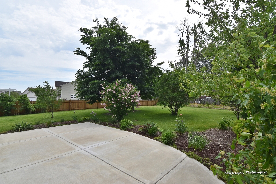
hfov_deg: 95.0
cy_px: 92
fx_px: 126
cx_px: 138
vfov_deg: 72.1
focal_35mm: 16
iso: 200
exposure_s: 1/350
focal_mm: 11
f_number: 9.5
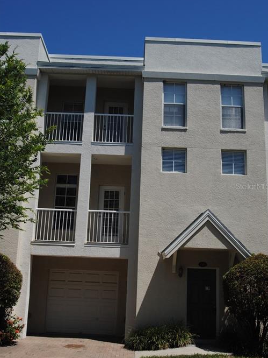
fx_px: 413
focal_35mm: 40
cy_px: 186
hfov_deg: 36.0
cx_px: 134
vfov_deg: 46.8
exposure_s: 1/200
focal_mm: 24
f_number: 10
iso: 100
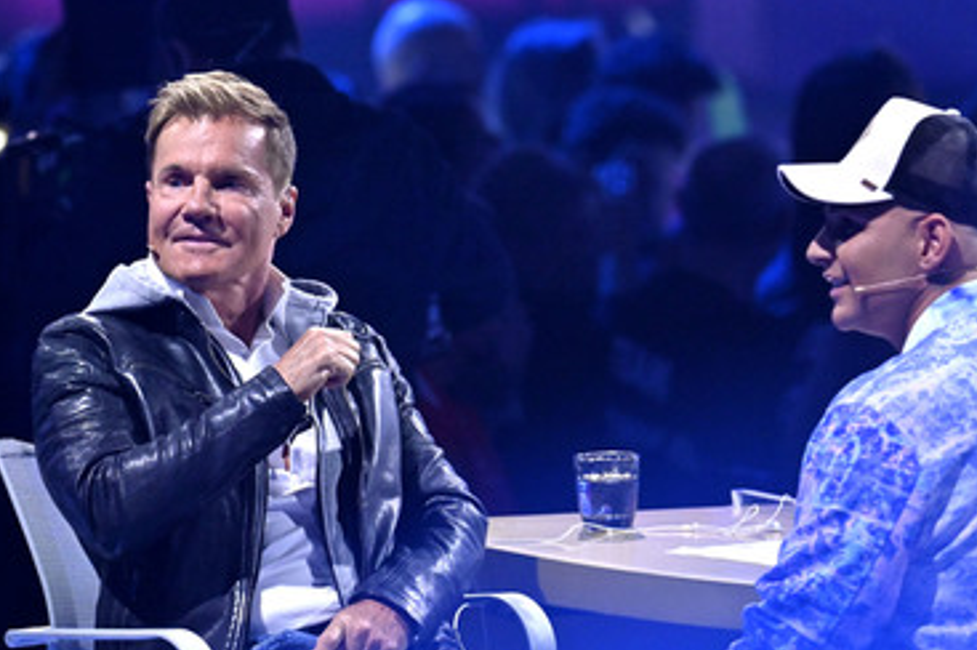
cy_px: 368
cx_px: 566
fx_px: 13340
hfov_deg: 4.2
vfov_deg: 2.8
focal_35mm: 492
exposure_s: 1/640
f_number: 5.6
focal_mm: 400
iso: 5000
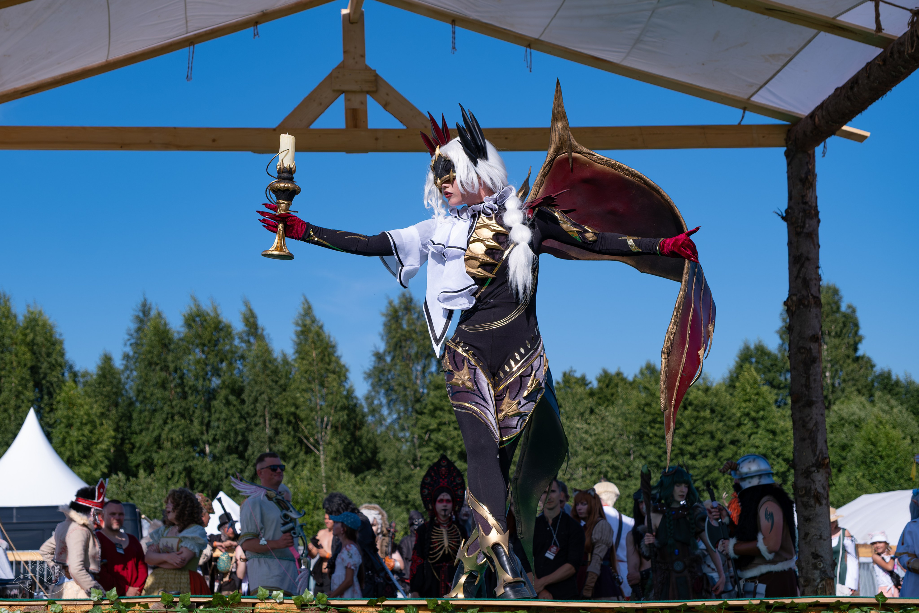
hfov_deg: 30.4
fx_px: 1688
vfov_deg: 20.6
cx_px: 430
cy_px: 324
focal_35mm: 66
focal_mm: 41.4
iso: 160
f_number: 4
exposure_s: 1/1600
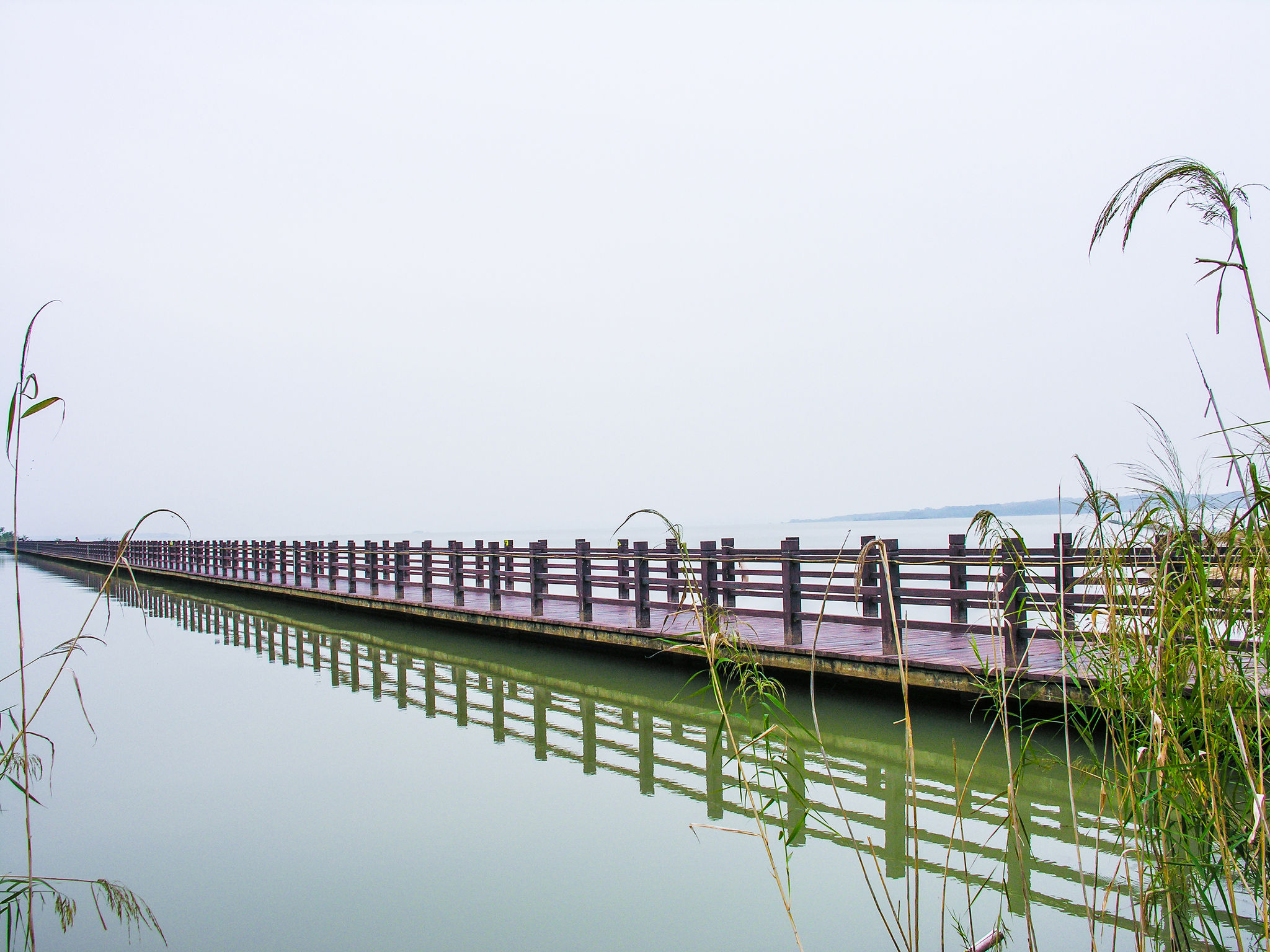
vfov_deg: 40.7
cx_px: 635
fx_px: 1284
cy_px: 476
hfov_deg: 52.6
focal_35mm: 35
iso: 50
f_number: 5.6
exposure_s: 1/186
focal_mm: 8.9
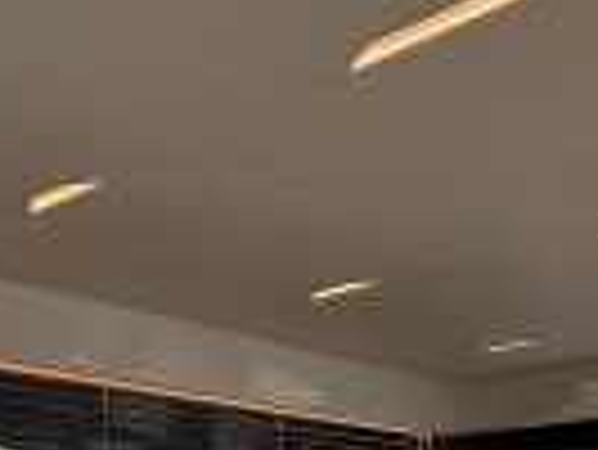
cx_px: 252
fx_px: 1003
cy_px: 776
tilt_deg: -9.8
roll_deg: +1.5
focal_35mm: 58
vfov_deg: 19.7
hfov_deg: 33.1
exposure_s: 1/373
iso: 40
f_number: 2.2
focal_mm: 2.22
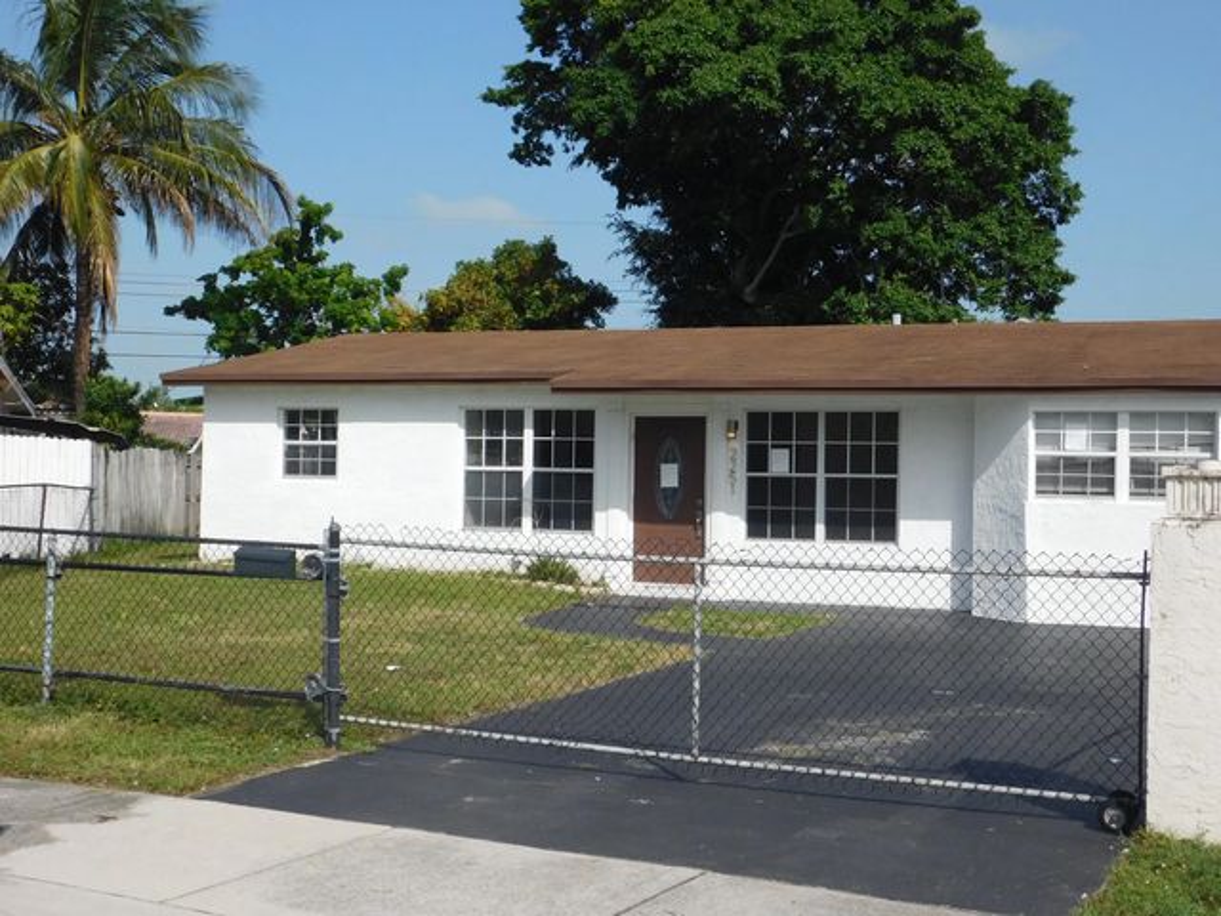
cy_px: 458
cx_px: 610
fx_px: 1587
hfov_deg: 42.1
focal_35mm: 45
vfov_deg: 32.2
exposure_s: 1/500
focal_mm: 8
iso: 125
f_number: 7.4
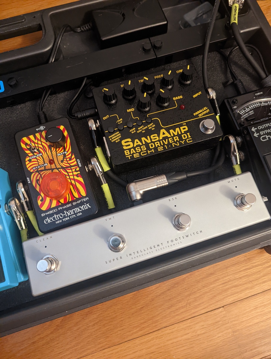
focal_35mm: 24
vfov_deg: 71.5
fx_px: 250
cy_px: 180
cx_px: 136
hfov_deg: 57.0
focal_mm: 6.81
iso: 1805
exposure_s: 1/24
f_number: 1.85
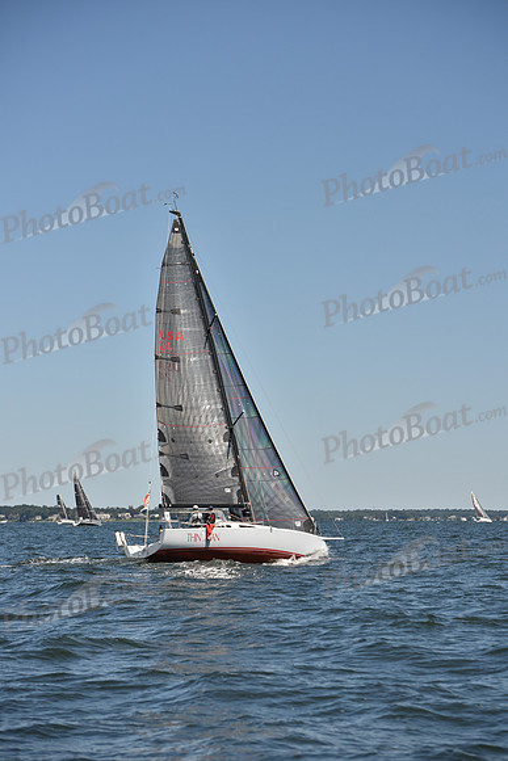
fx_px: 1904
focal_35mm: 90
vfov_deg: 22.6
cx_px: 254
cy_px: 380
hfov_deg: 15.2
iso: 250
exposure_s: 1/1250
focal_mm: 90
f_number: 4
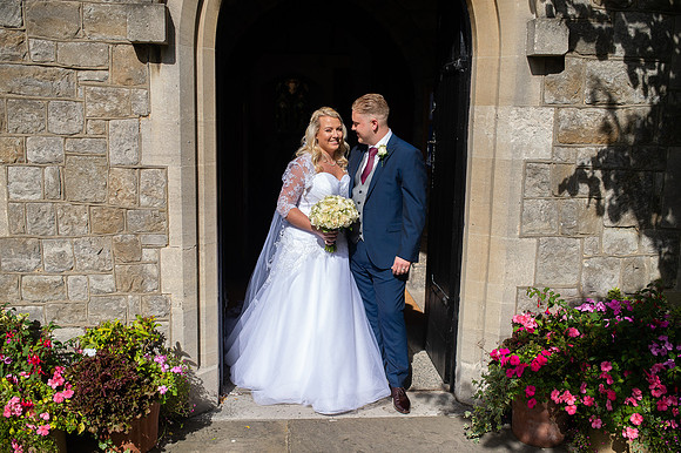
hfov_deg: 53.2
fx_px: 680
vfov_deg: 36.8
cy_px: 226
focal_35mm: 36
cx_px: 340
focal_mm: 35
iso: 100
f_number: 2.8
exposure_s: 1/3200
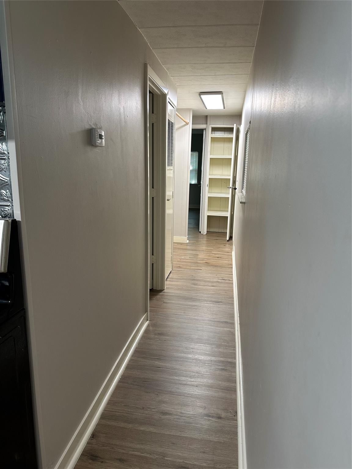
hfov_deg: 56.8
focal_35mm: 24
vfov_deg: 71.6
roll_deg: -0.9
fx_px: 325
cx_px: 176
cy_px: 234
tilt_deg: -9.9
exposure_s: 1/60
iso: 125
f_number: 1.78
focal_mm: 6.86
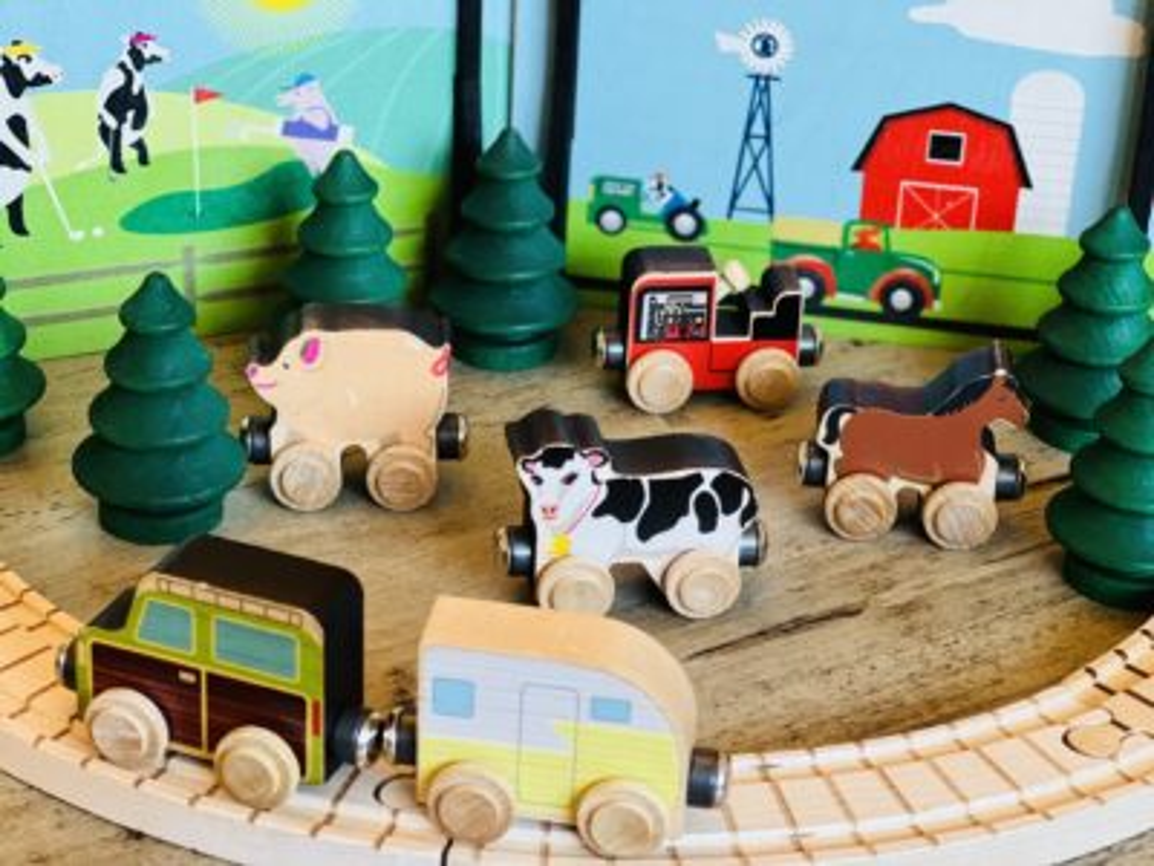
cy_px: 433
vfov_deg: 19.1
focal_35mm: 77
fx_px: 2567
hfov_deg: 25.3
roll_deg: -2.1
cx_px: 577
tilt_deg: -27.2
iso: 320
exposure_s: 1/40
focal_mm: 9
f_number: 2.8
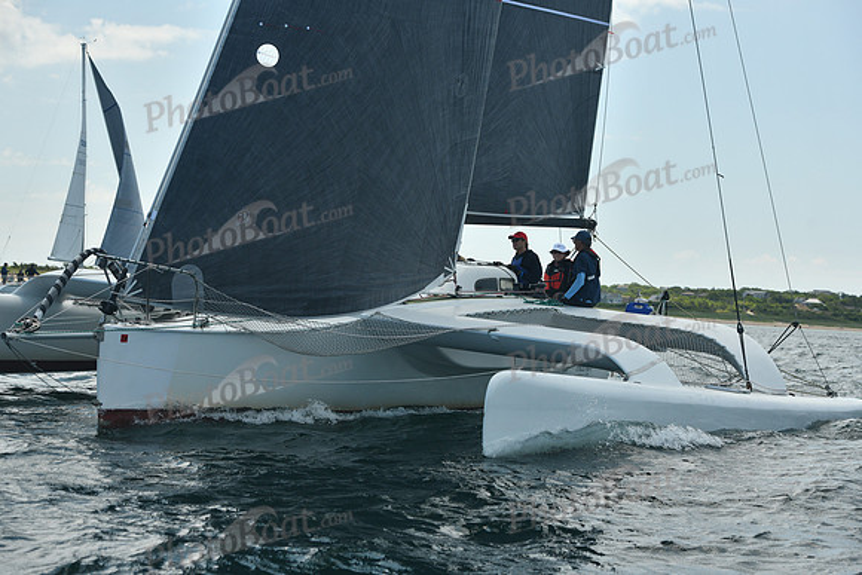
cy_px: 288
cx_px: 431
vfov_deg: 17.1
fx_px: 1916
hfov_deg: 25.4
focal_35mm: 80
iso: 320
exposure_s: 1/640
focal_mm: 80
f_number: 5.6
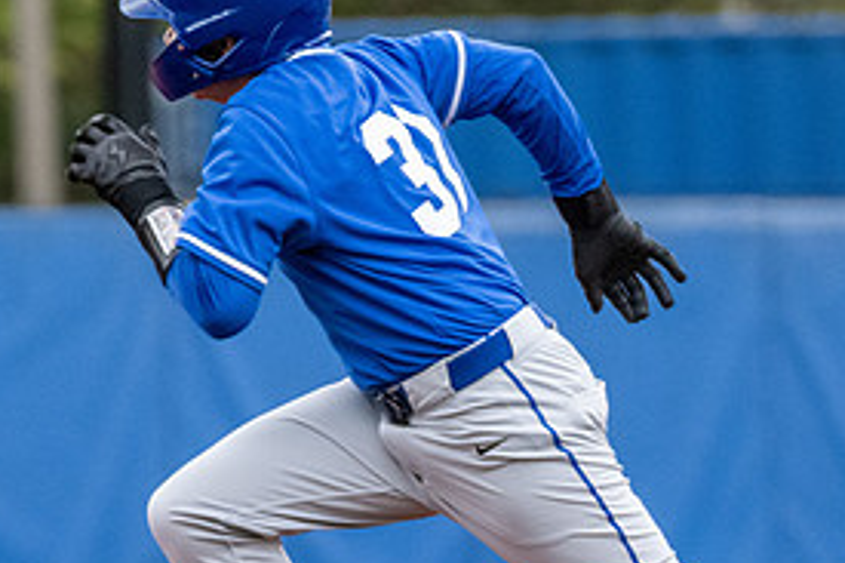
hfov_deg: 2.0
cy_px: 504
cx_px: 151
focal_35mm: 1058
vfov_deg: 1.3
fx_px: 24818
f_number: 5.6
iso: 5600
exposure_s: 1/1000
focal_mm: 370
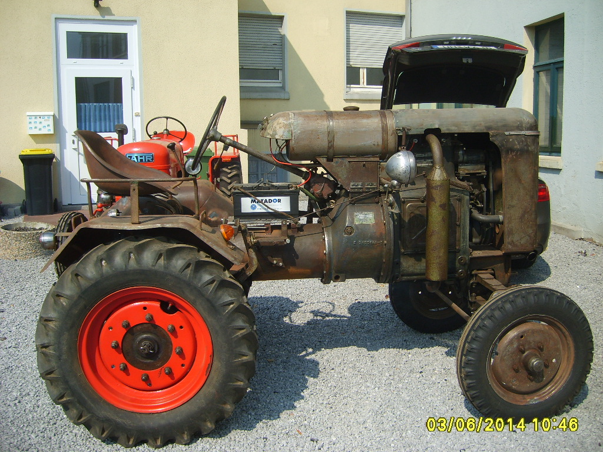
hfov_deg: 52.6
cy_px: 226
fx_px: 610
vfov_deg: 40.7
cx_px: 302
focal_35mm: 35
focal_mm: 5.8
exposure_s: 1/250
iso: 50
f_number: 7.1
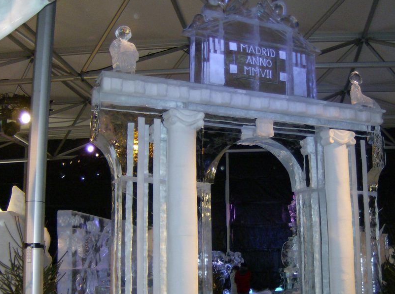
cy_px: 169
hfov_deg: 41.1
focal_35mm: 46
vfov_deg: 31.3
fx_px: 524
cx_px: 240
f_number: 2.8
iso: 200
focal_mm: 6
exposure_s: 1/60
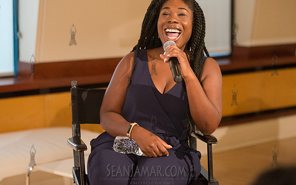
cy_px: 65
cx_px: 153
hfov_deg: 20.8
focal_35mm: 100
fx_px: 807
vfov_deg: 13.1
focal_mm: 80
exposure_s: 1/200
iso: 4000
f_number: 2.8
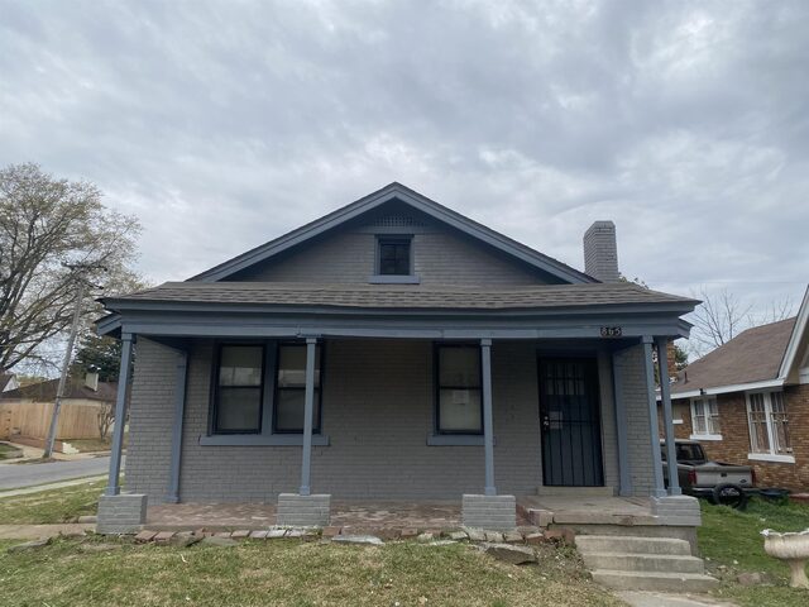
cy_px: 304
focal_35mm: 26
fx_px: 608
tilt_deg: +10.8
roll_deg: -0.5
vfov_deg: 53.1
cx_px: 404
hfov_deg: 67.3
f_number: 1.8
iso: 32
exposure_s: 1/788
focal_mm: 4.25
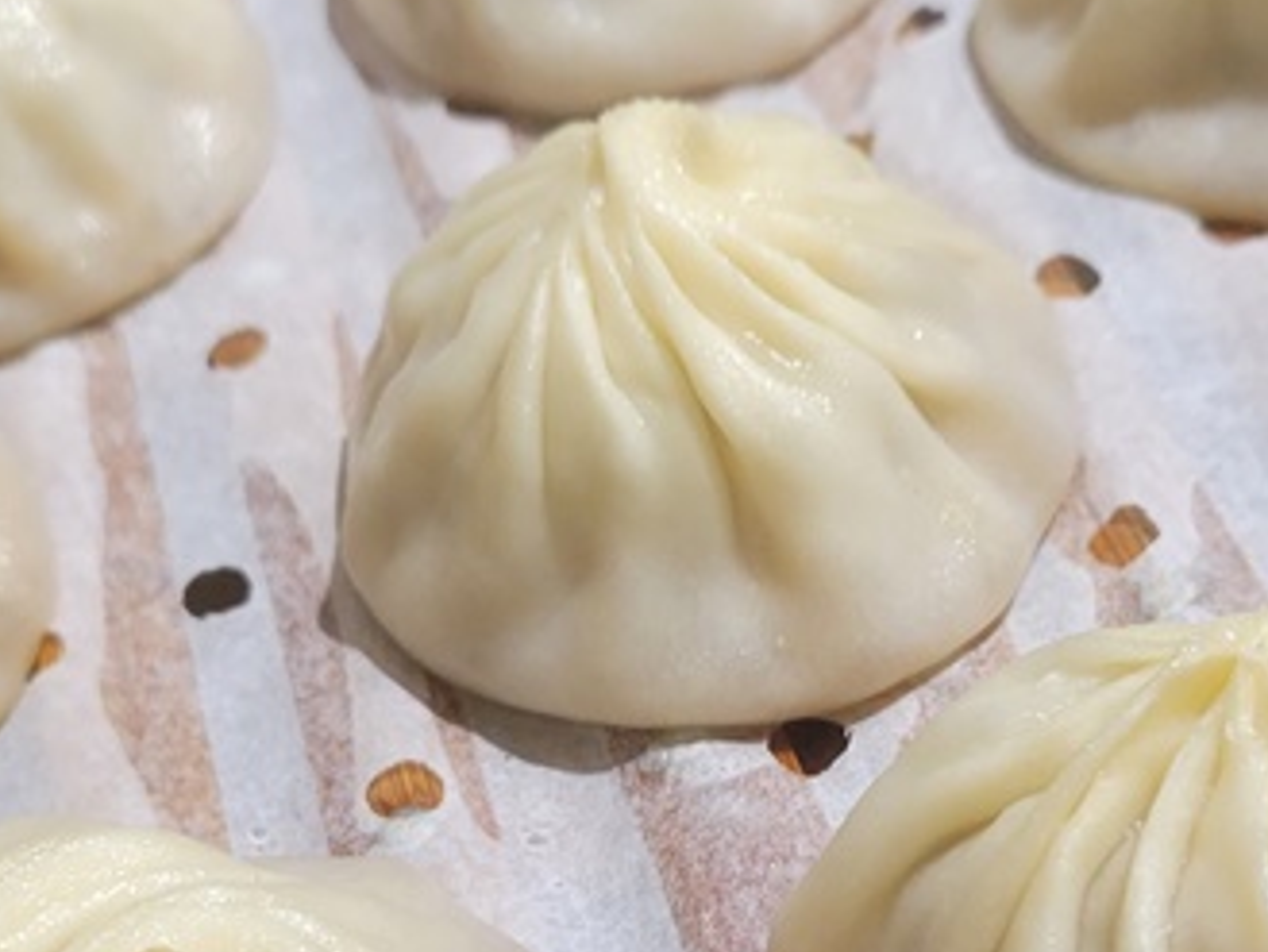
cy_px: 644
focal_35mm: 79
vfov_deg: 18.6
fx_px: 2895
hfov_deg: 24.7
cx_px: 713
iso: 200
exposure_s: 1/120
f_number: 1.8
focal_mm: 5.4
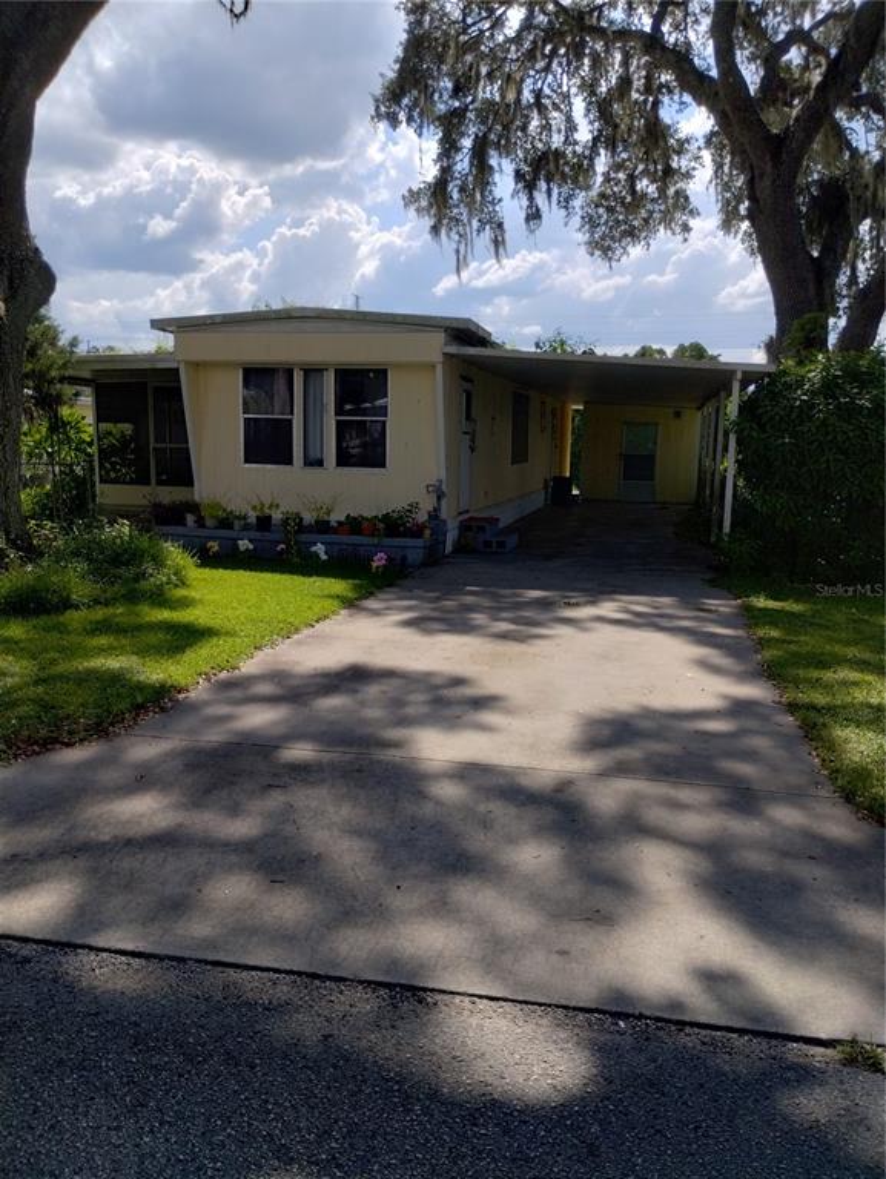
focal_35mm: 28
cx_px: 443
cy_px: 590
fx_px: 954
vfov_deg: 63.4
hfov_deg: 49.8
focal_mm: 4.27
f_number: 1.8
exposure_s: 1/1173
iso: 100
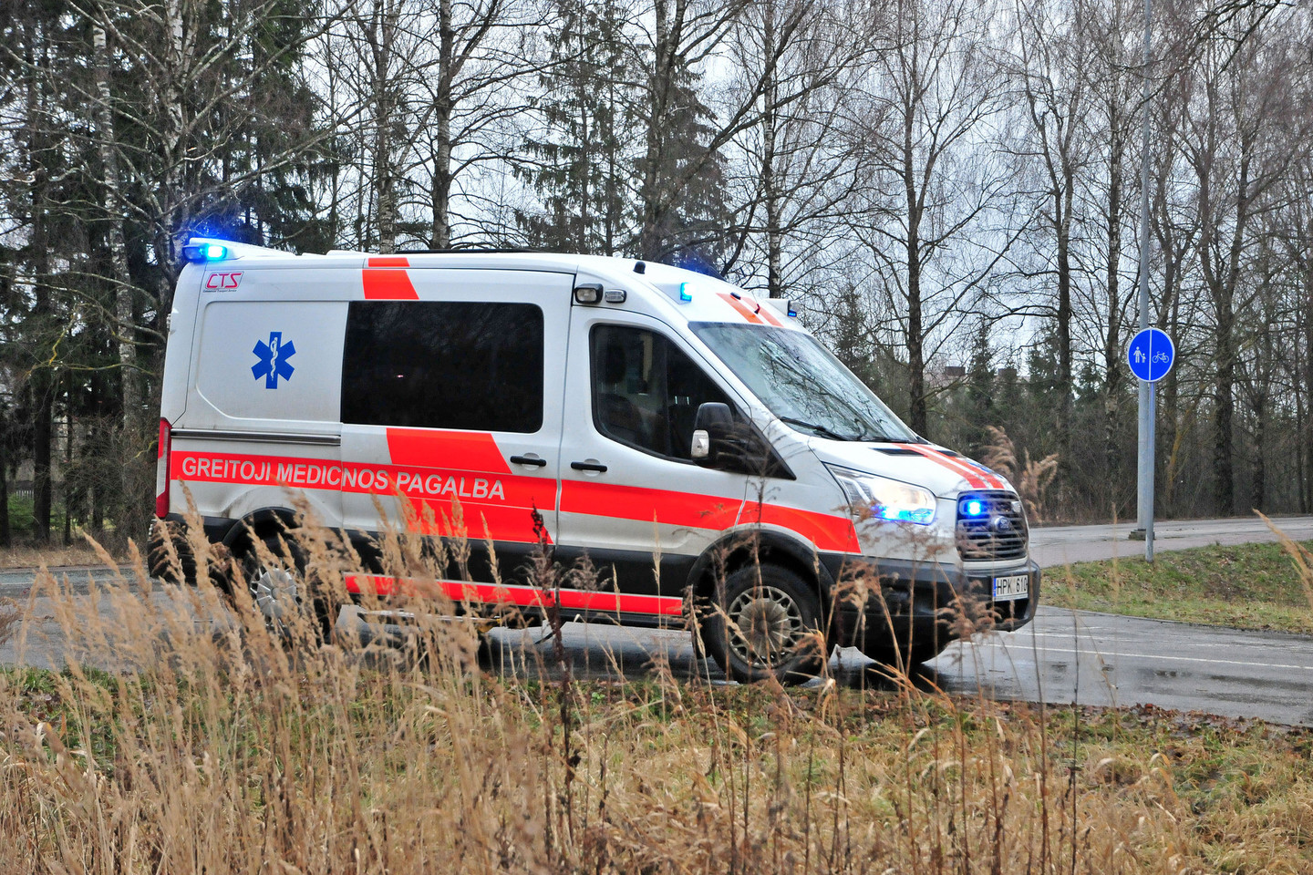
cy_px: 438
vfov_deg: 23.8
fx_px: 2079
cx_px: 656
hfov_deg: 35.1
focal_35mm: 57
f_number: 4.8
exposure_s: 1/320
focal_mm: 38
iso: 1250
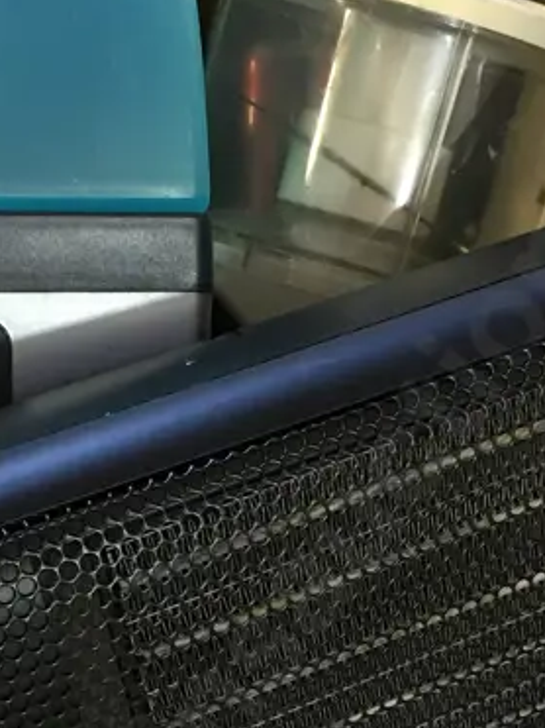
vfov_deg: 23.7
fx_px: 1680
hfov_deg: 18.4
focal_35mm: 80
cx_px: 249
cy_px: 671
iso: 100
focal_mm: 4.15
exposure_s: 1/17
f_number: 2.2
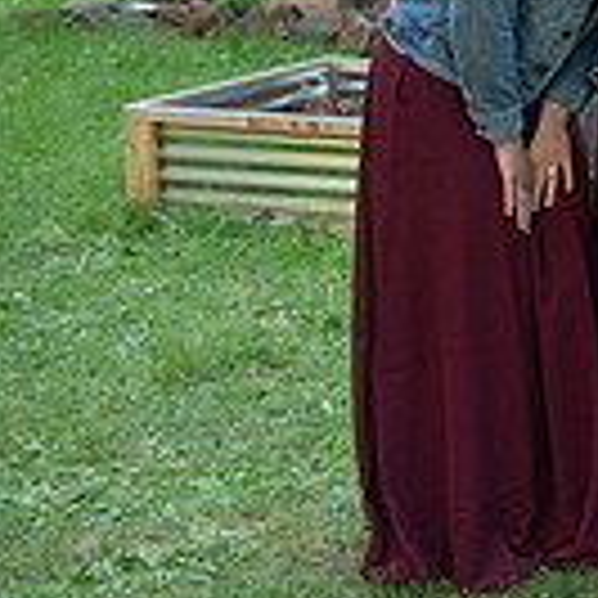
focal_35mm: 89
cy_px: 88
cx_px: 1187
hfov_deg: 15.6
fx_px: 1739
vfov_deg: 19.2
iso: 1250
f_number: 4
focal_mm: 24
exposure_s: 1/320
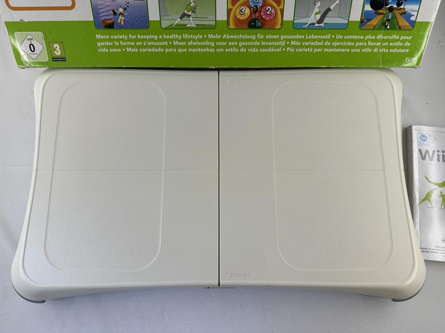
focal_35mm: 24
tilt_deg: -77.1
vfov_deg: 56.8
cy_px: 166
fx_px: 309
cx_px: 222
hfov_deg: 71.6
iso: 80
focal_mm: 6.86
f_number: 1.78
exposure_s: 1/444
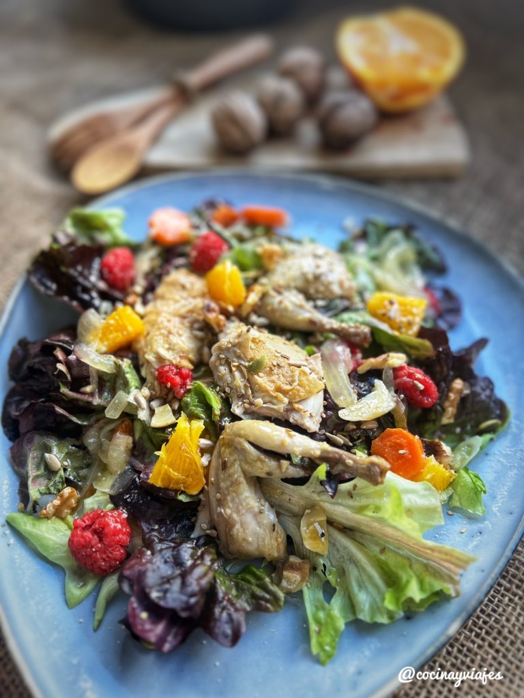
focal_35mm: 26
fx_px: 525
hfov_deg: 53.1
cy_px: 349
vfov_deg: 67.3
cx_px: 262
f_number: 1.5
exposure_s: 1/121
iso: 50
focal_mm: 5.7
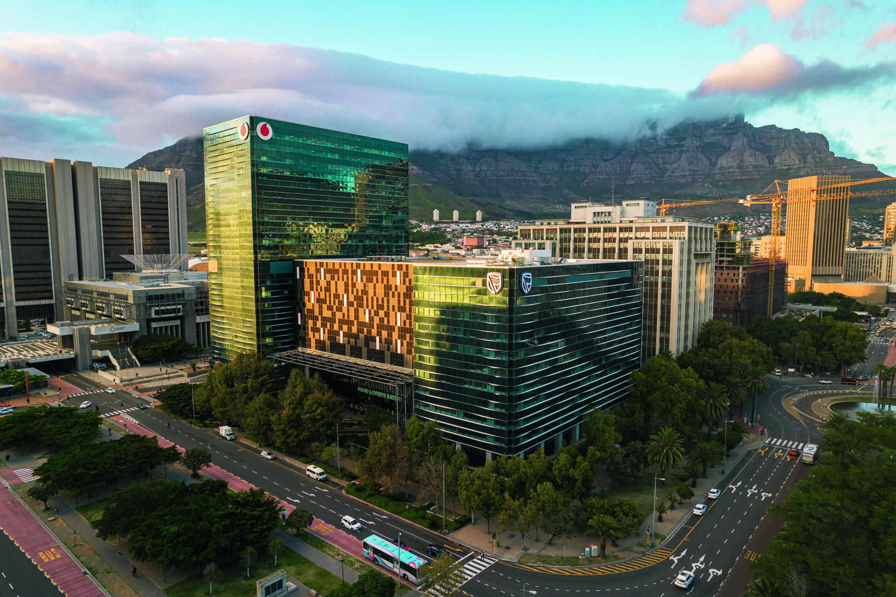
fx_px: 547
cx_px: 448
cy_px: 298
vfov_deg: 57.2
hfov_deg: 78.6
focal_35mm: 22
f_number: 2.8
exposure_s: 1/125
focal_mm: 8.38
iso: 100
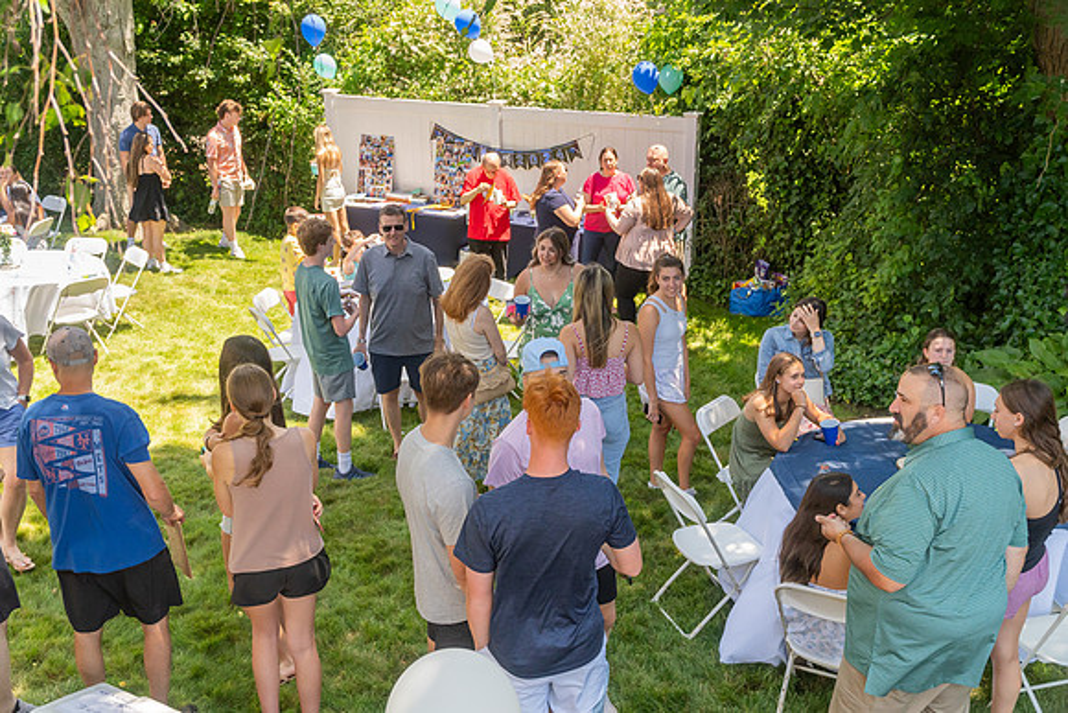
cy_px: 356
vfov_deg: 38.4
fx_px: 1024
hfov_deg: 55.1
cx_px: 534
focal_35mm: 34
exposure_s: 1/1000
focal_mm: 23
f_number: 4
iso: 640
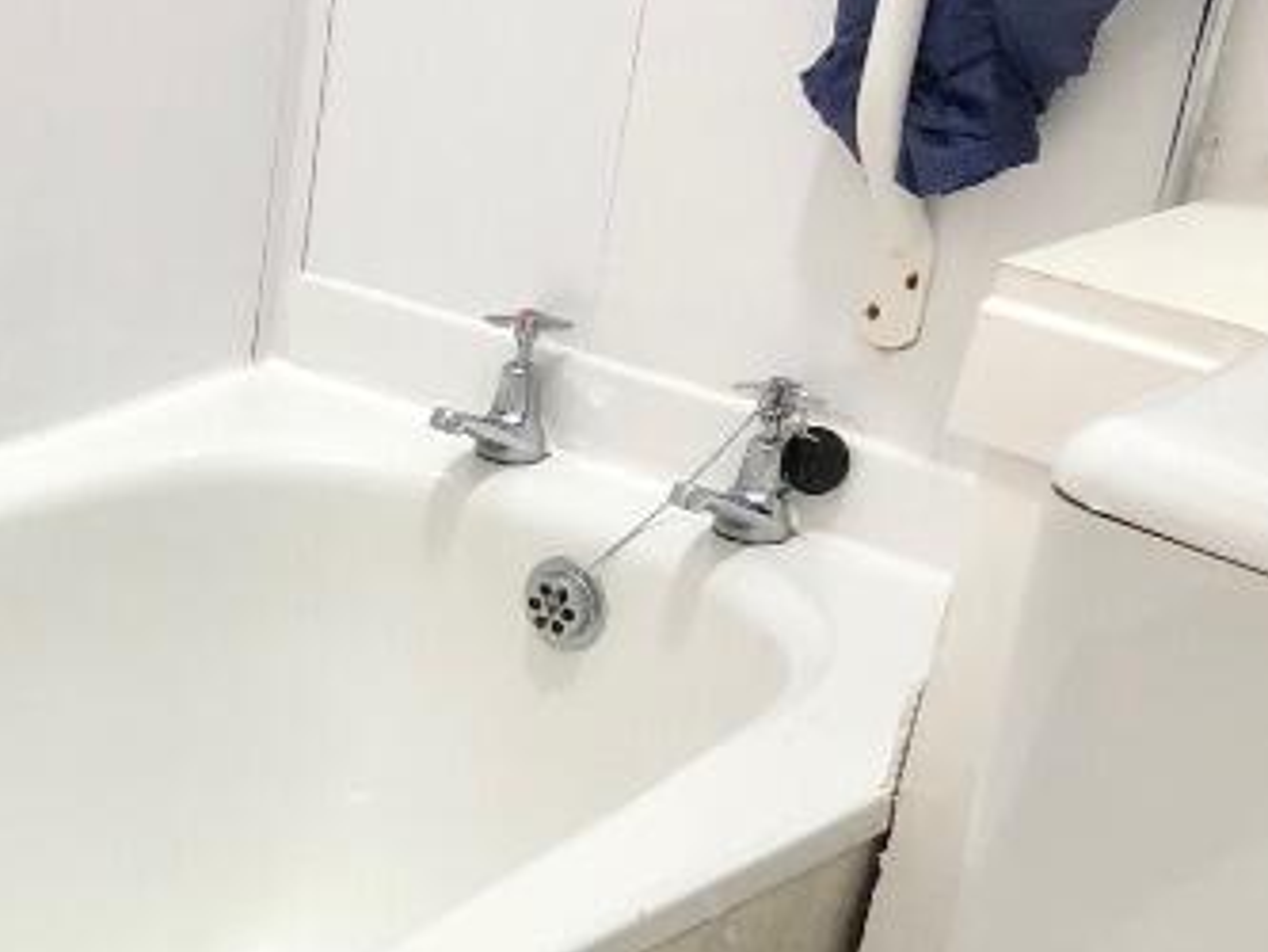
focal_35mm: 86
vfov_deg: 16.8
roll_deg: +0.5
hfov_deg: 20.5
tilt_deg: -28.7
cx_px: -442
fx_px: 3151
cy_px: 960
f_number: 1.8
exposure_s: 1/17
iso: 50
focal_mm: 4
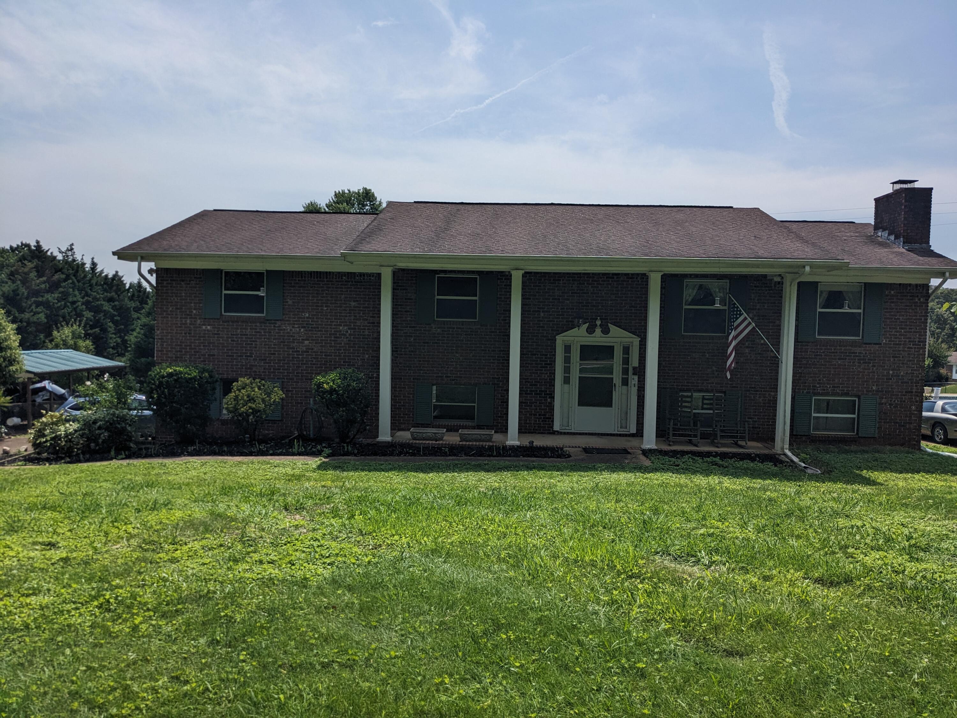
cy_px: 359
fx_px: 746
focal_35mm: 27
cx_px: 478
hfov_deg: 65.3
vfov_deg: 51.4
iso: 56
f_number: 1.73
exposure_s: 1/5882
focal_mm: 4.38
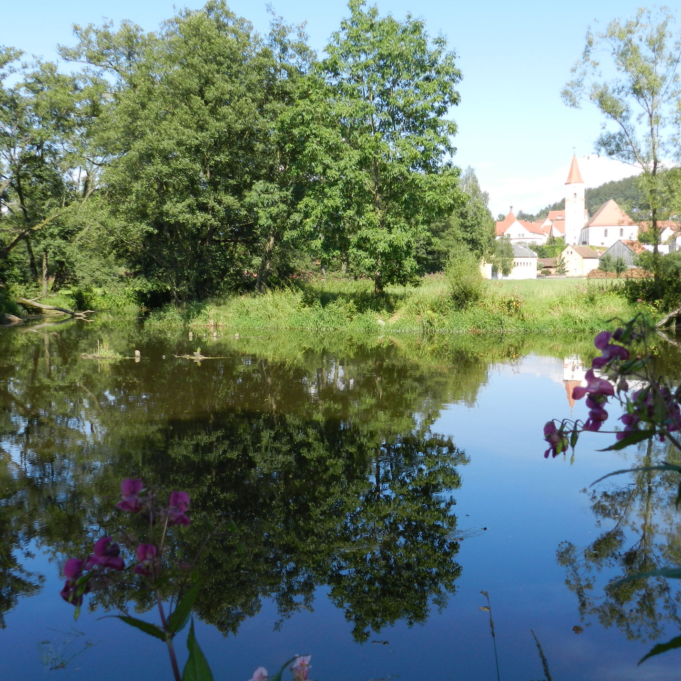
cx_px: 313
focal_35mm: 38
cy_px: 340
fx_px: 846
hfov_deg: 43.8
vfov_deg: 43.9
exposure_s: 1/640
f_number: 3.7
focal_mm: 5.6
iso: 160
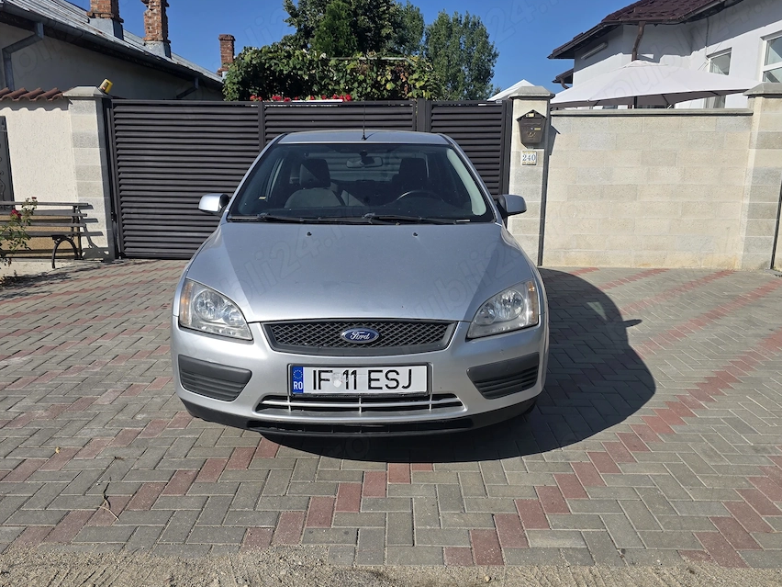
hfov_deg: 65.3
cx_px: 379
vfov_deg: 51.3
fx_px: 610
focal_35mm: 27
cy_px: 287
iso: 80
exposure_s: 1/7626
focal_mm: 6.3
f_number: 1.7
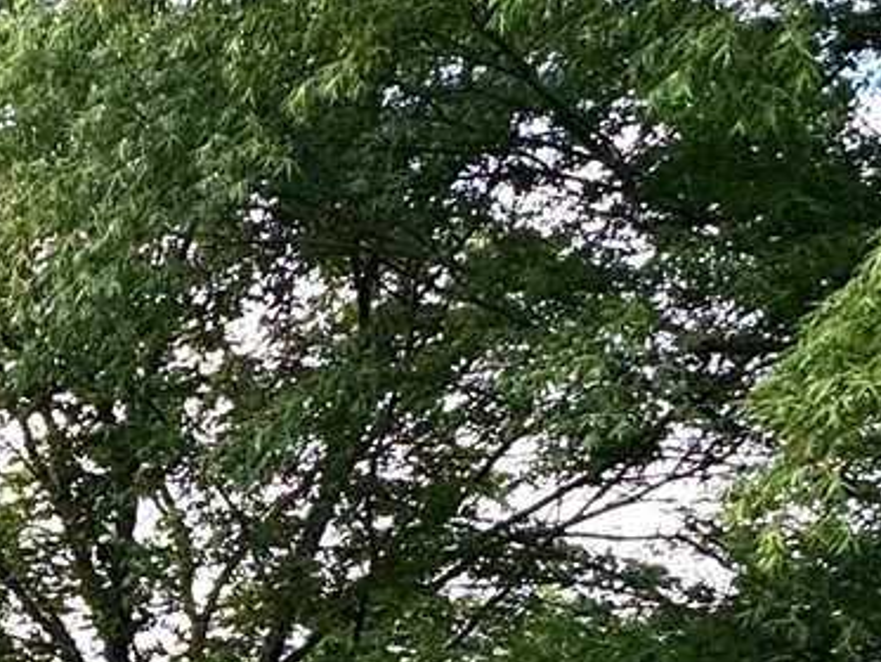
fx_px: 1833
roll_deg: -1.0
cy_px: 976
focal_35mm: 72
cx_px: -664
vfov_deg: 18.3
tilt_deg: -1.1
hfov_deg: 20.2
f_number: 2.2
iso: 40
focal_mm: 2.22
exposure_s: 1/99
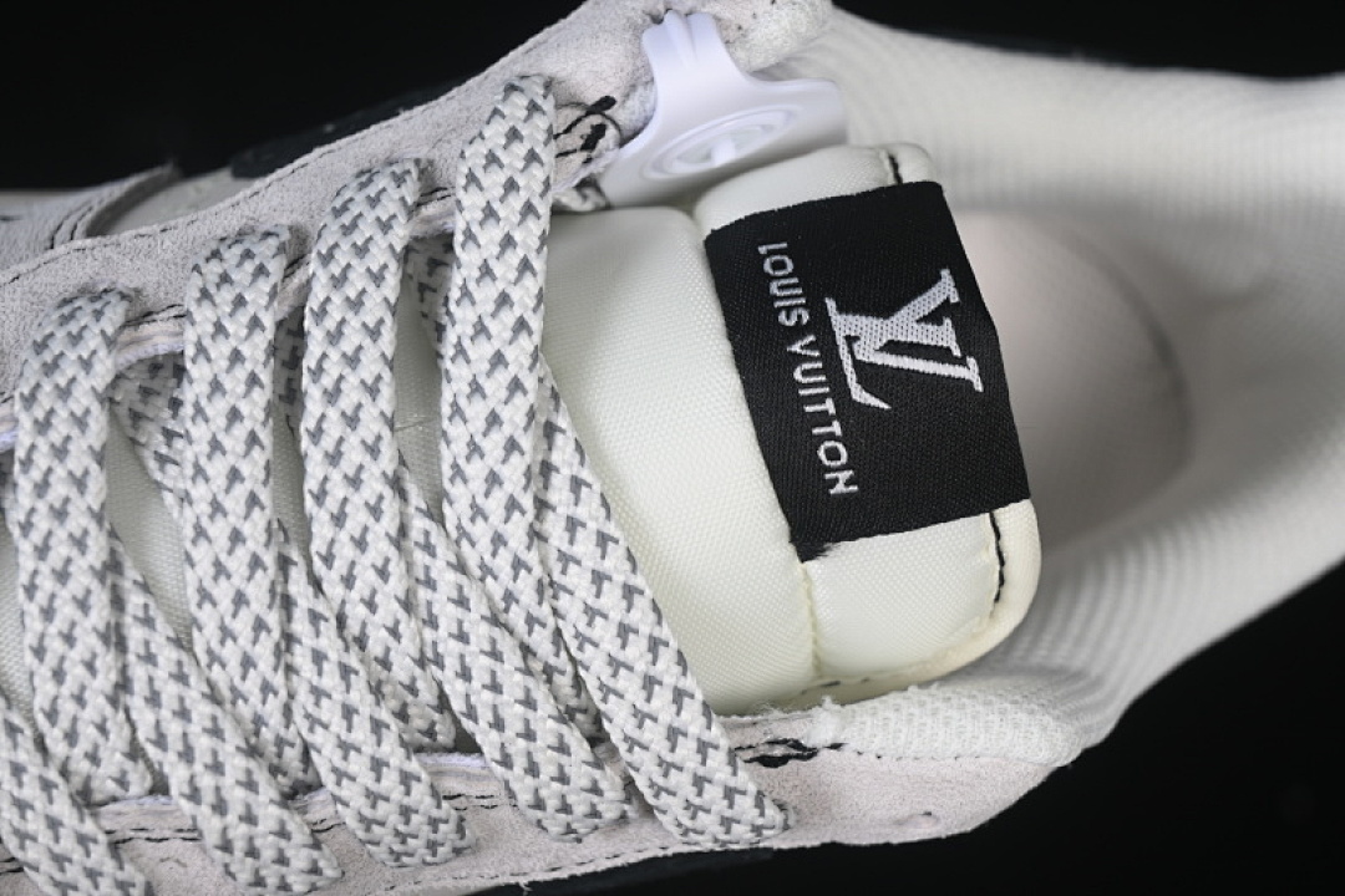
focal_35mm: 75
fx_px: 2802
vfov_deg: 18.2
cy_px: 448
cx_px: 672
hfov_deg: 27.0
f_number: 7.1
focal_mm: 50
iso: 160
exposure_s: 1/100
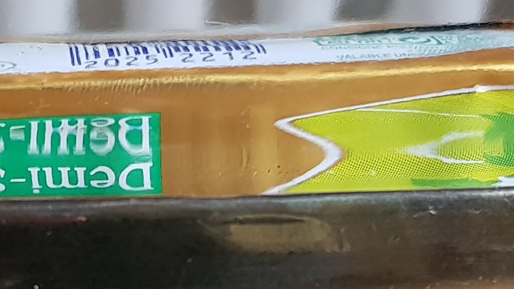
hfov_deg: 18.9
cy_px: 209
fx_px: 1527
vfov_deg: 10.8
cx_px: 108
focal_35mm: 112
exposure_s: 1/30
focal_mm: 4.2
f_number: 1.7
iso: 200
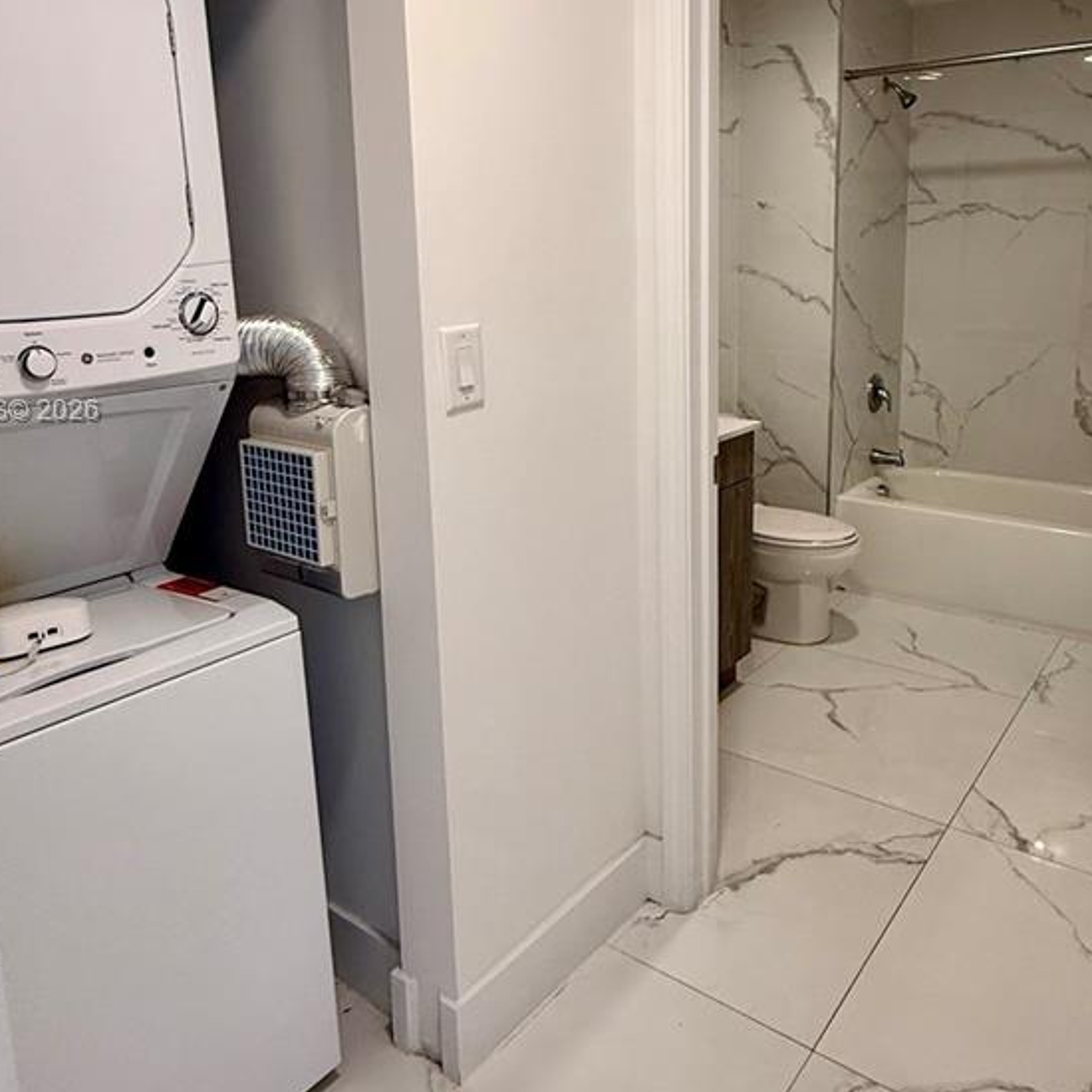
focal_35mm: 27
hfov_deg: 58.8
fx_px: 964
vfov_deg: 58.4
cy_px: 413
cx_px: 625
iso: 160
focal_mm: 2.22
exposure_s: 1/120
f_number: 2.2
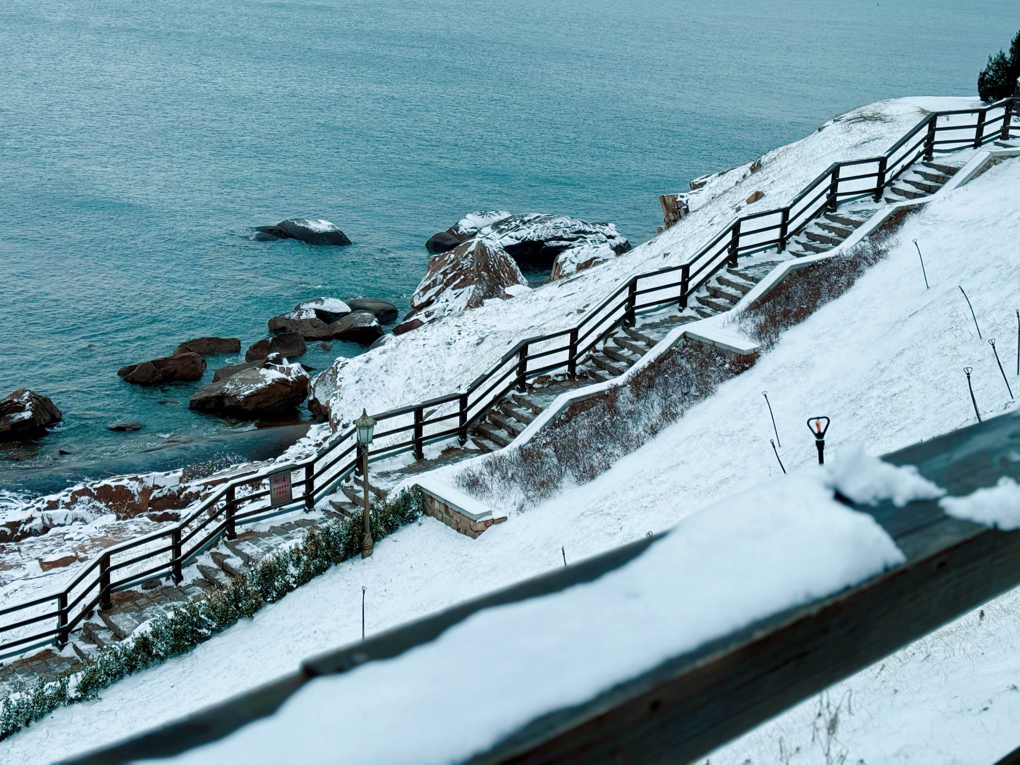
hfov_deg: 39.7
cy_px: 382
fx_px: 1414
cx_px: 510
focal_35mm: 48
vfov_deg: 30.3
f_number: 1.78
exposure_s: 1/3096
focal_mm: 6.86
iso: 64
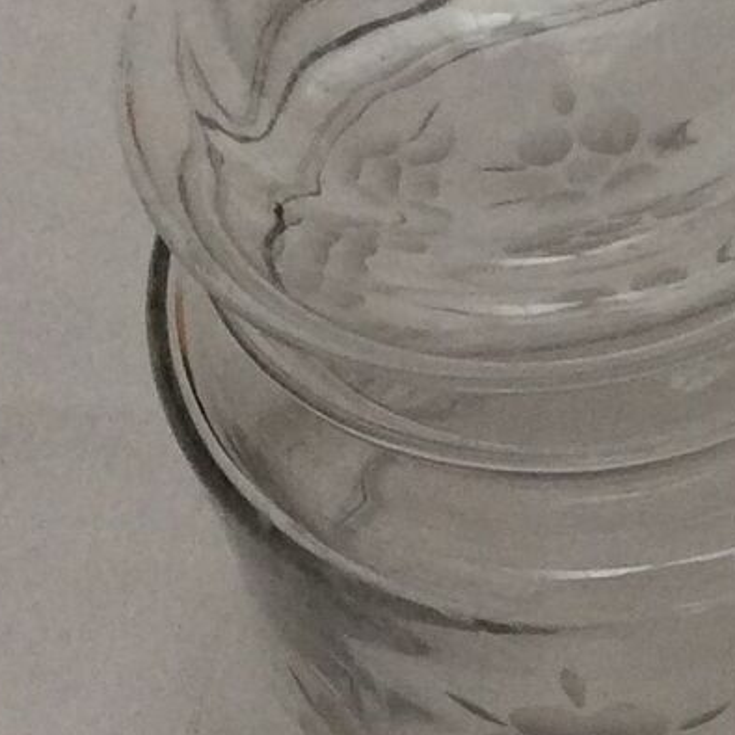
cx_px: 1243
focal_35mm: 143
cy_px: 545
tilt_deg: -53.6
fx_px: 3435
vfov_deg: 12.2
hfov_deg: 11.5
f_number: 2.4
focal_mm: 3.3
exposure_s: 1/100
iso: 64
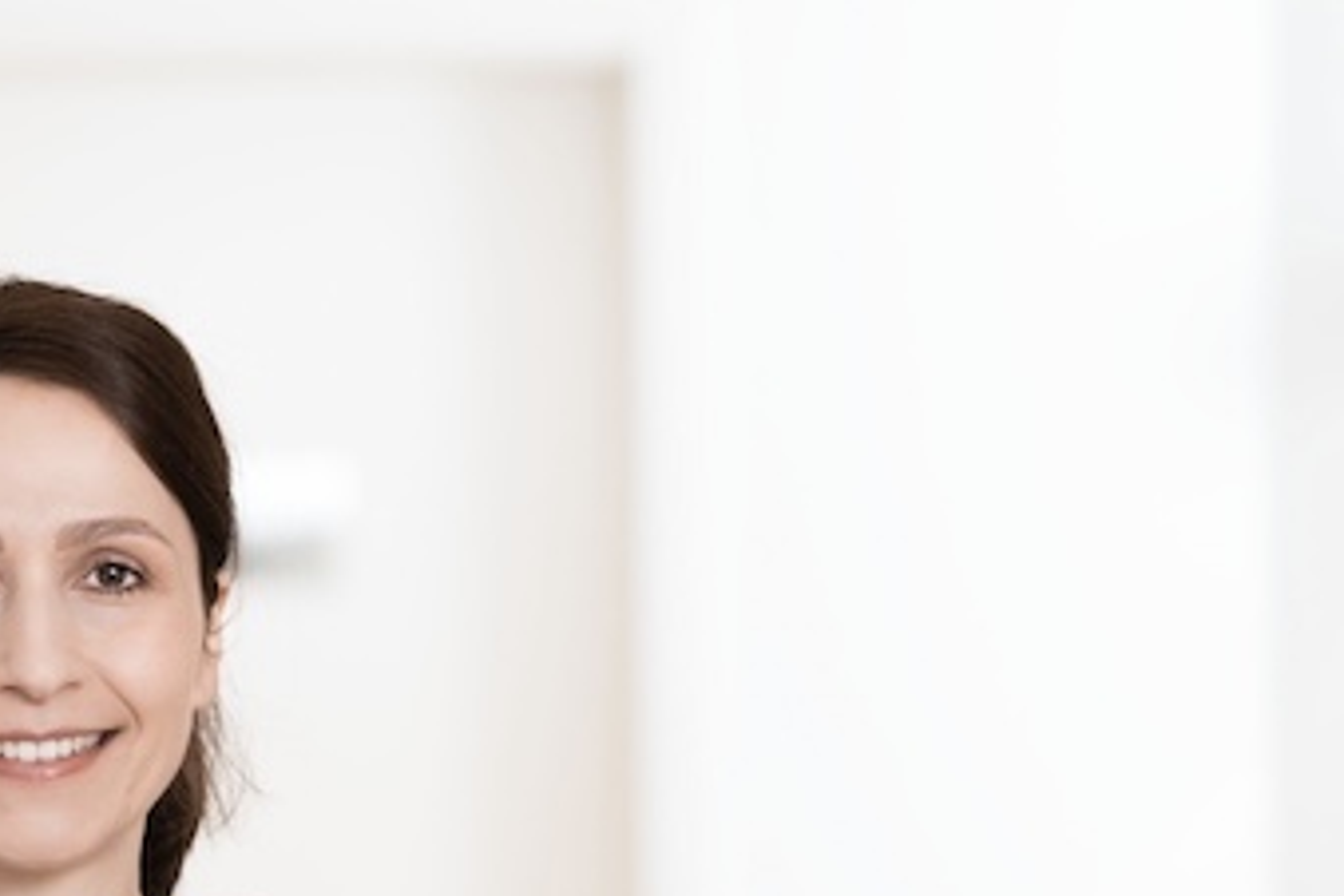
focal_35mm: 248
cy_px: 1064
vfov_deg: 5.5
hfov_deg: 8.3
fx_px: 9258
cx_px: 36
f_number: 1.4
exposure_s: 1/400
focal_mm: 56
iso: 250
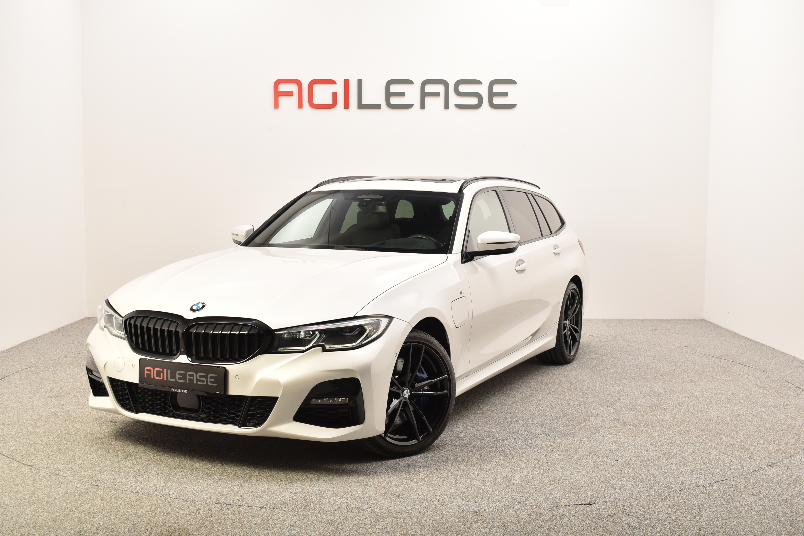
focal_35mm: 40
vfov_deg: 33.0
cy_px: 268
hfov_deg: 47.9
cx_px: 402
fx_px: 905
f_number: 8
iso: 100
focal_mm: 27
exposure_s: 1/200
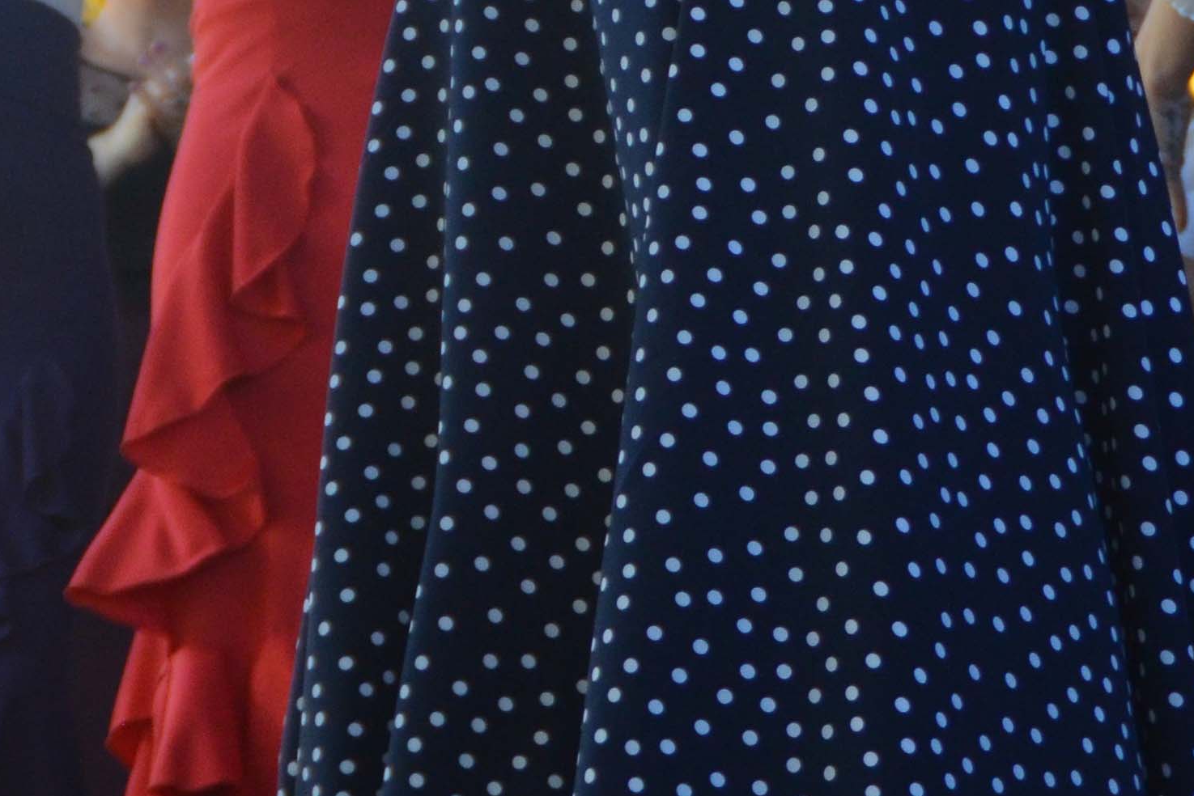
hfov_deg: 9.8
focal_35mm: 210
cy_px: -454
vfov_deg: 6.4
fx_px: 6966
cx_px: 721
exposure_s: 1/500
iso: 900
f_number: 4.5
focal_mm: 42
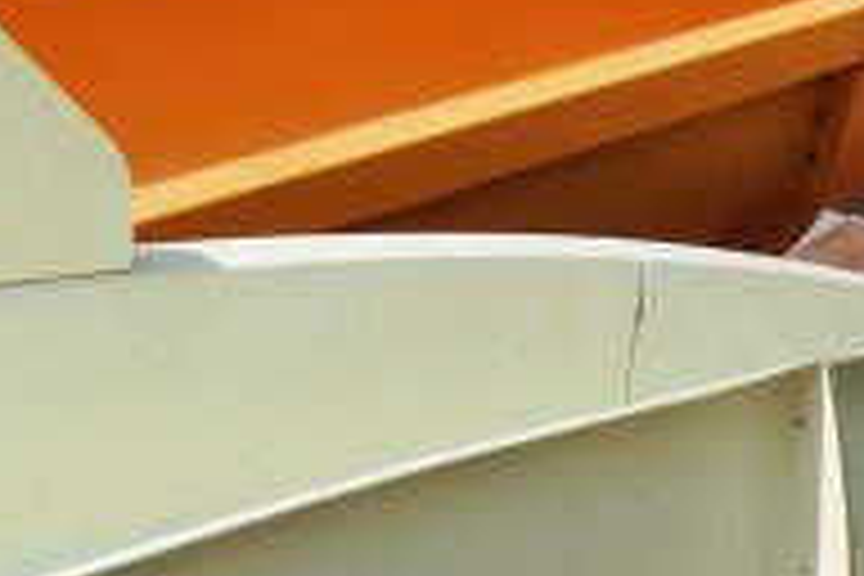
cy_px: 542
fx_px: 2688
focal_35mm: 112
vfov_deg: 12.1
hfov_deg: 16.3
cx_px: 1390
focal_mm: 14
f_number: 8
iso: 100
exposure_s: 1/400
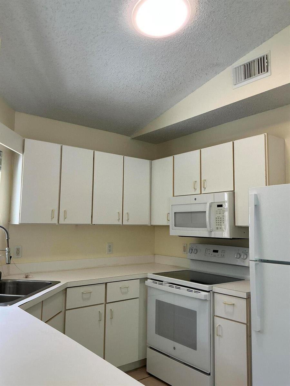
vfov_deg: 63.4
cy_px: 193
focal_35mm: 28
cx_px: 145
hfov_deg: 49.7
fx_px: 313
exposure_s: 1/120
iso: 64
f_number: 1.8
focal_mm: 3
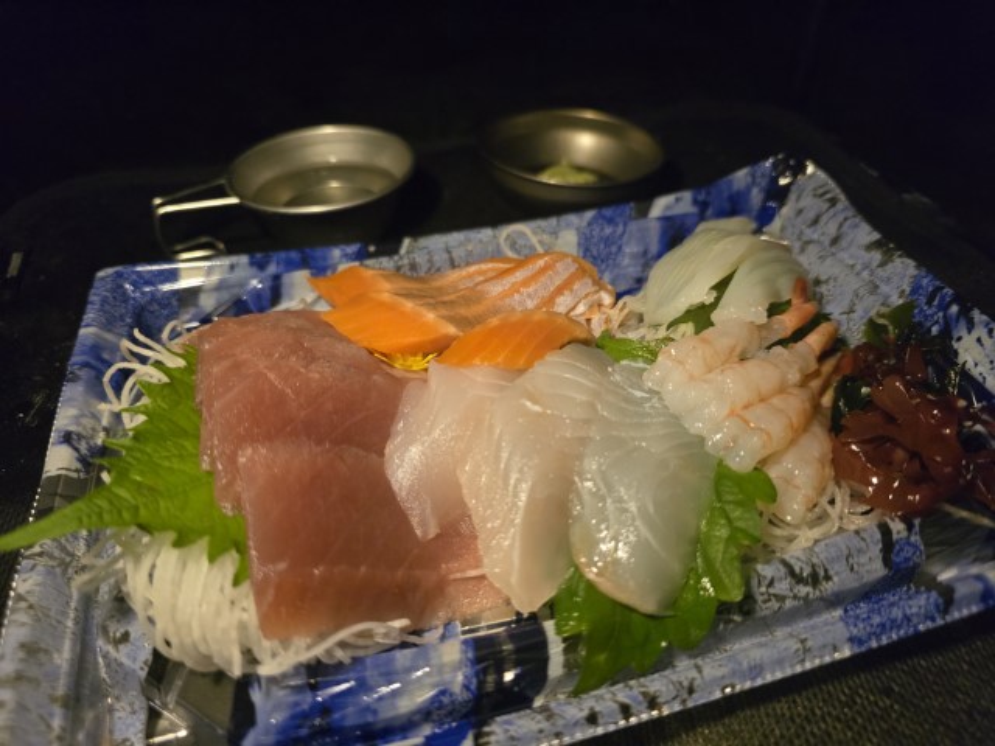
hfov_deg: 73.9
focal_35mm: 23
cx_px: 498
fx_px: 661
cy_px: 373
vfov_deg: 58.9
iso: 2000
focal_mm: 6.3
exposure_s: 1/100
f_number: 1.7
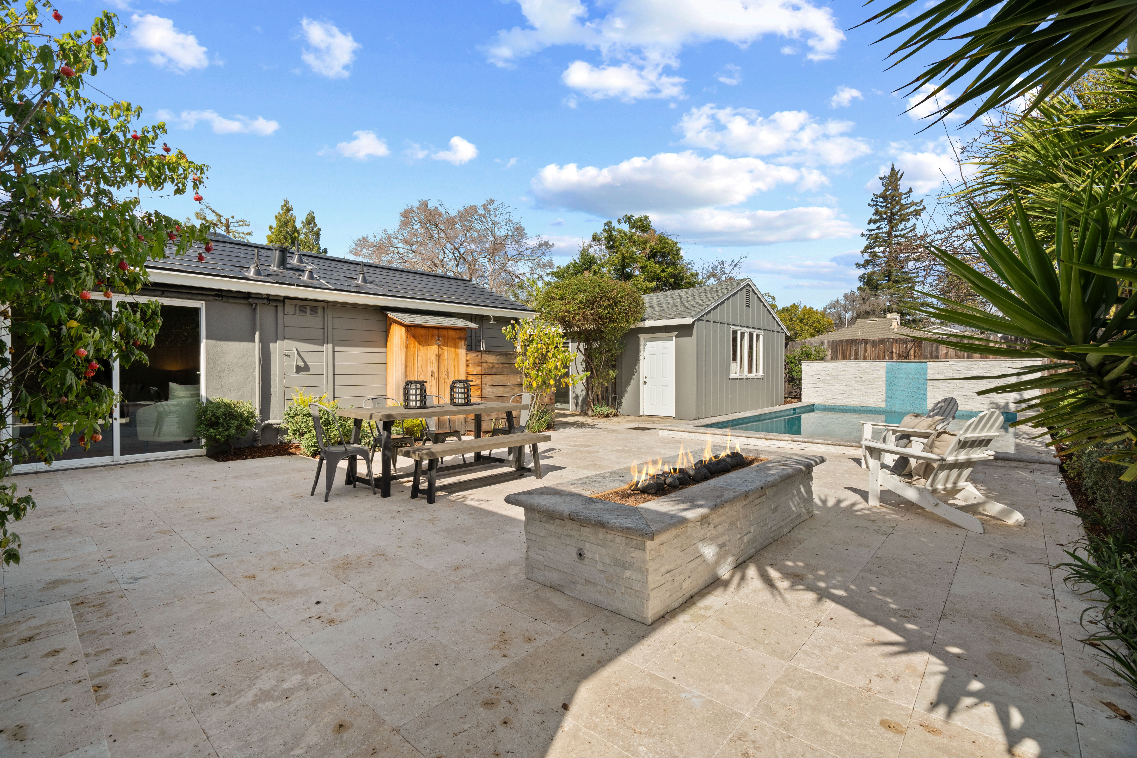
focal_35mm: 16
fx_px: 505
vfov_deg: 73.7
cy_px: 379
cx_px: 568
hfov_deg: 96.7
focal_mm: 16
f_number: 9
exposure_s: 1/100
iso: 400
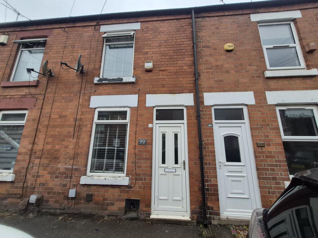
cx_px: 159
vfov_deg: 89.9
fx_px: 119
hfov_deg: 106.2
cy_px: 119
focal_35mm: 13
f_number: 2.2
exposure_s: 1/263
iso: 40
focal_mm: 1.74
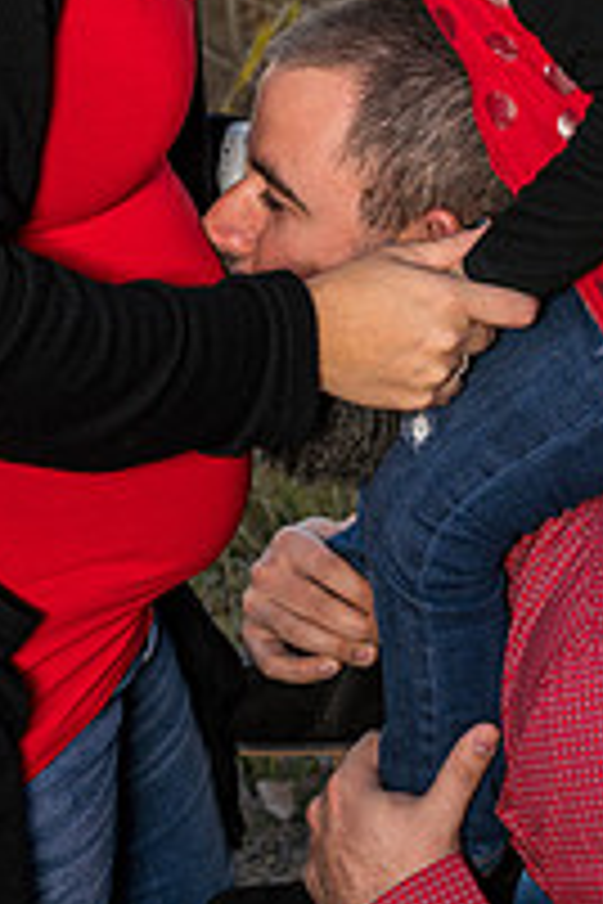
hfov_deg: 12.2
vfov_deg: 18.0
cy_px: 76
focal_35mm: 112
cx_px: 333
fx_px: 2814
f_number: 6.3
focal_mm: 50
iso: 100
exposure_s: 1/250
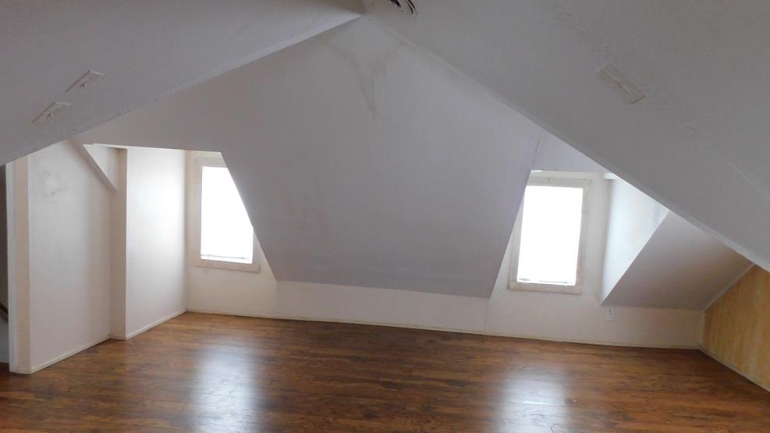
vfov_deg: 44.3
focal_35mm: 26
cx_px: 374
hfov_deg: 71.9
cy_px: 247
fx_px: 531
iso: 400
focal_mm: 4
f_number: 3
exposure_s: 1/15
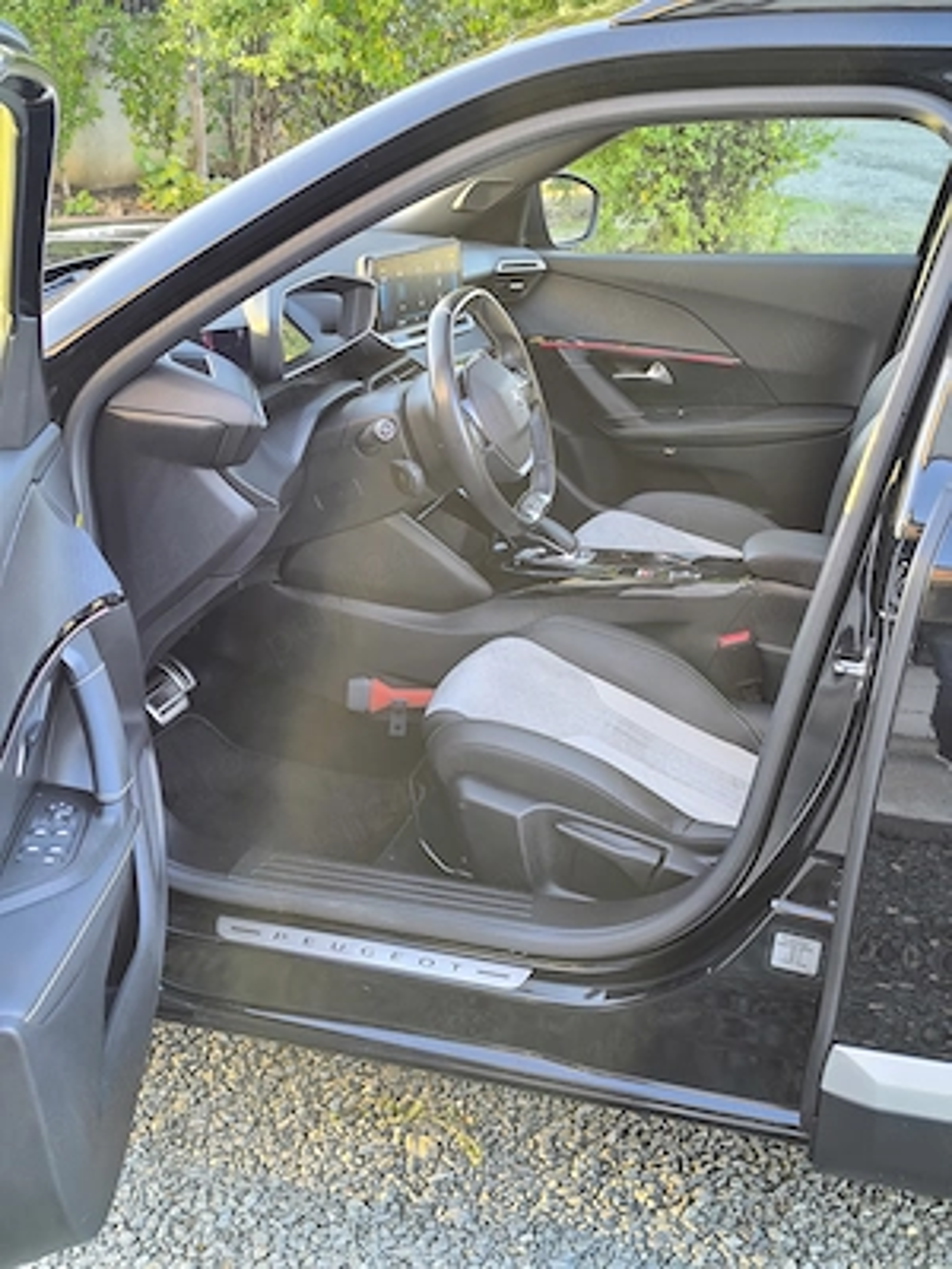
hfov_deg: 31.5
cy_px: 634
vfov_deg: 41.2
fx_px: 1687
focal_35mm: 46
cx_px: 476
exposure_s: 1/100
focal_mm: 6.14
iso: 500
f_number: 1.65
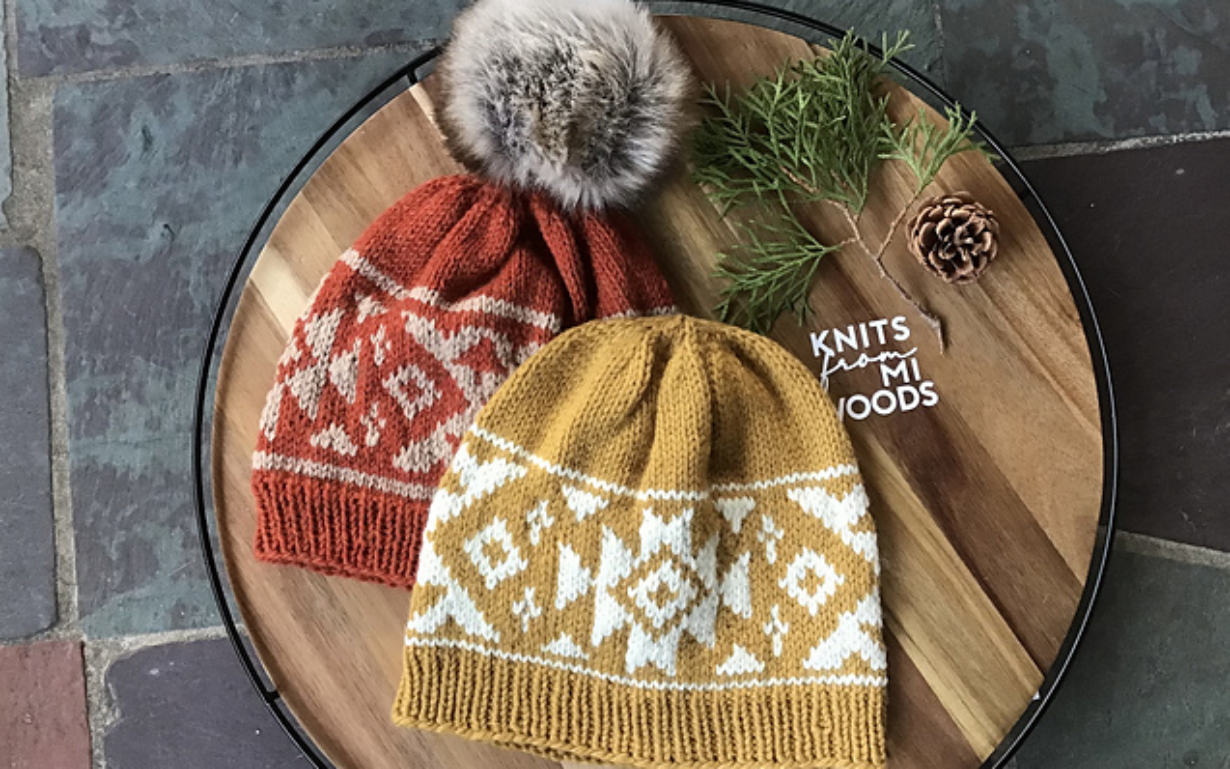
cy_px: 419
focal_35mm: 33
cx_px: 614
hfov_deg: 58.1
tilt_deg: -84.3
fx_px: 1106
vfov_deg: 38.3
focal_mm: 3.3
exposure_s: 1/30
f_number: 2.4
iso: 125
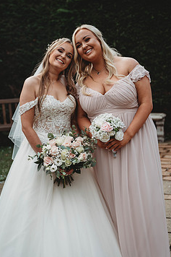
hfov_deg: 18.9
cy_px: 149
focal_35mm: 72
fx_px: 513
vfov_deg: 28.0
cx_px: 74
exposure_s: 1/400
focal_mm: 57
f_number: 2.8
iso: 100
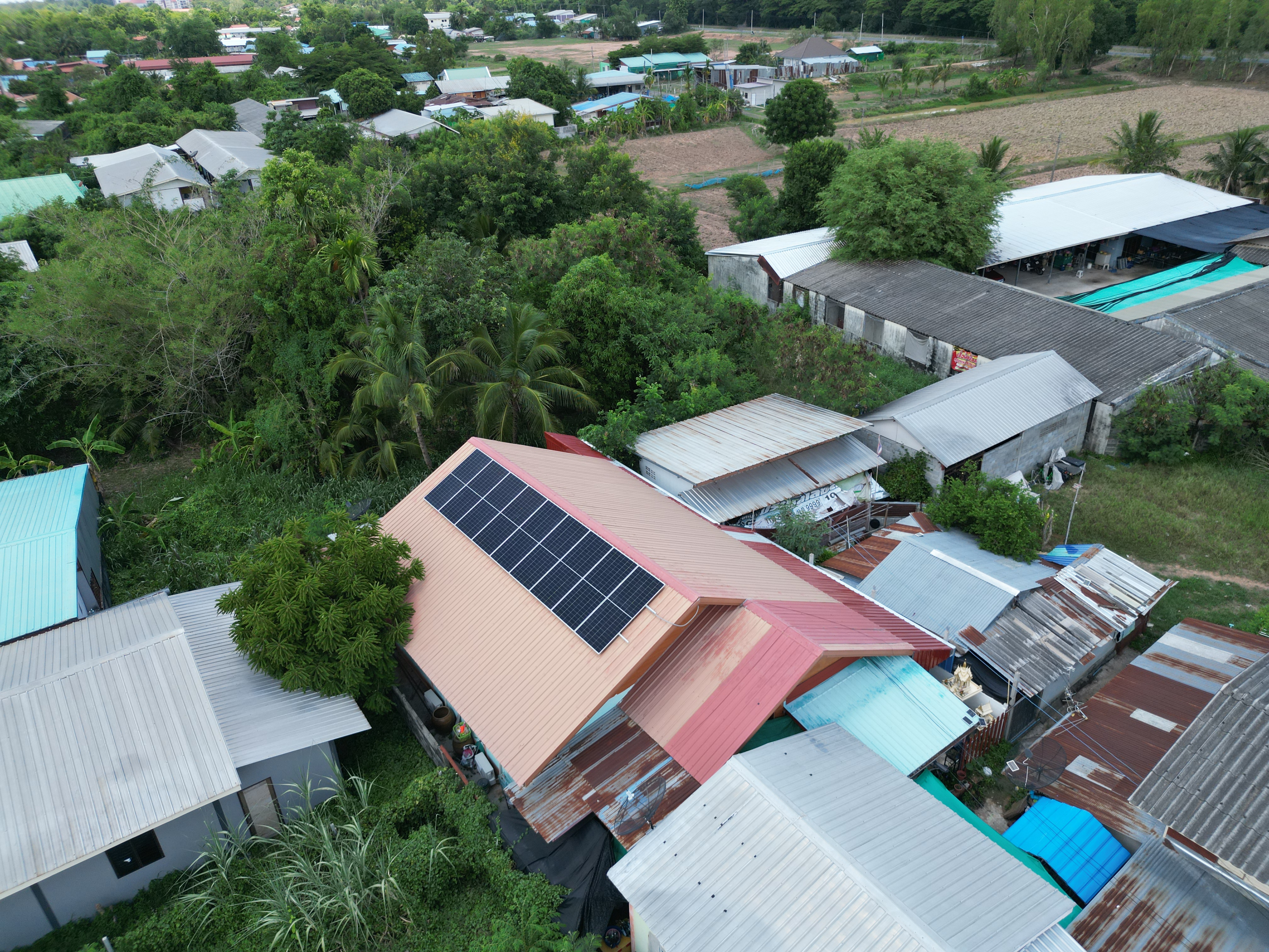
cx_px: 634
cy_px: 476
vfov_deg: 56.8
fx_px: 880
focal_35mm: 24
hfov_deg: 71.6
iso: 130
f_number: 1.7
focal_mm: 6.72
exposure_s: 1/1250
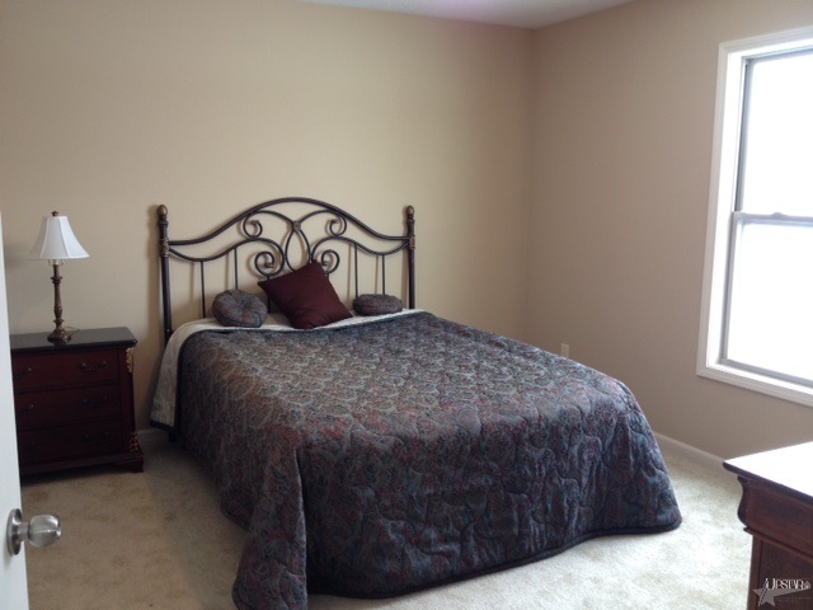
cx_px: 406
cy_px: 305
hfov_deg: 52.6
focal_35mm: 35
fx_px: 822
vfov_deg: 40.7
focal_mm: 4.28
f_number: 2.4
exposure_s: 1/20
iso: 50
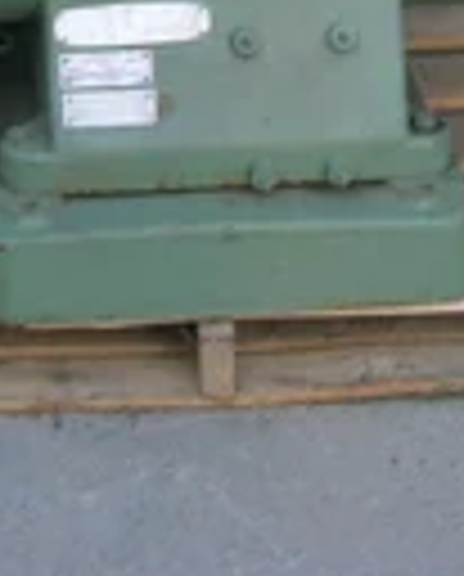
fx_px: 2395
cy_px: -72
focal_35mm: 140
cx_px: 198
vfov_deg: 13.4
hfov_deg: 11.1
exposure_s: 1/54
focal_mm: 7.7
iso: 50
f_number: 3.2
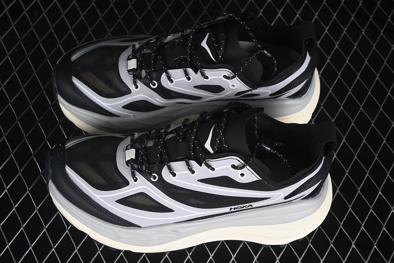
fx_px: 821
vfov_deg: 18.2
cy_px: 132
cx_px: 197
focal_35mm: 75
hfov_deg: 27.0
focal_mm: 50
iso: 160
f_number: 6.3
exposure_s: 1/60
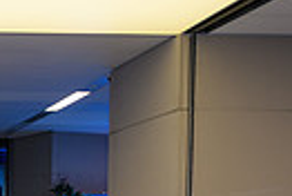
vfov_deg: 12.4
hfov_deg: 16.5
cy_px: 282
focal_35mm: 106
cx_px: -212
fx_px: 862
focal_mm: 24
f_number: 3.2
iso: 400
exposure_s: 1/125
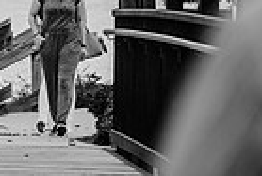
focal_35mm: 499
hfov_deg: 4.1
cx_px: -158
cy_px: -44
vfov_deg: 2.8
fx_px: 3635
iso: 400
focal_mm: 120
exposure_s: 1/640
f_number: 4
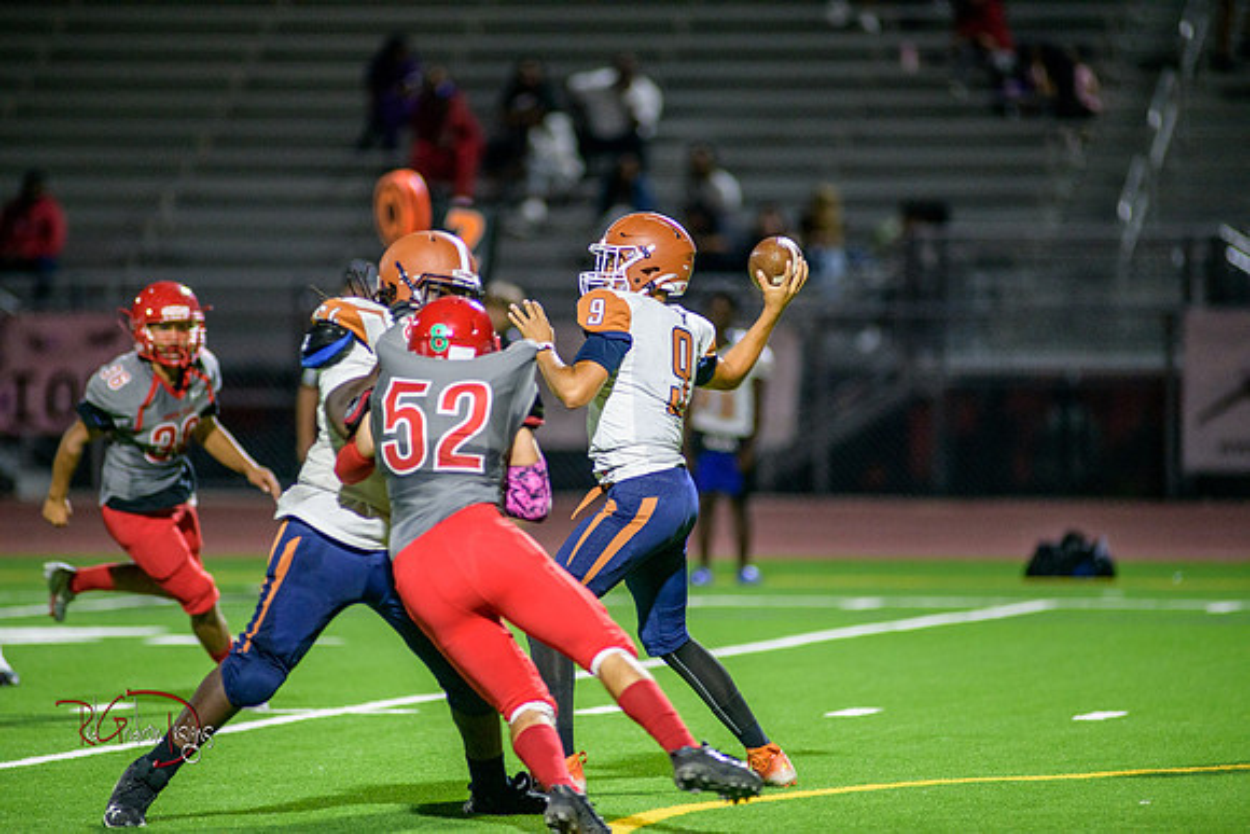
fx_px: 10419
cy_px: 417
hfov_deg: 6.9
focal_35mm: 300
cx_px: 625
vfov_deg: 4.6
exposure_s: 1/500
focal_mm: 300
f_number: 2.8
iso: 2000
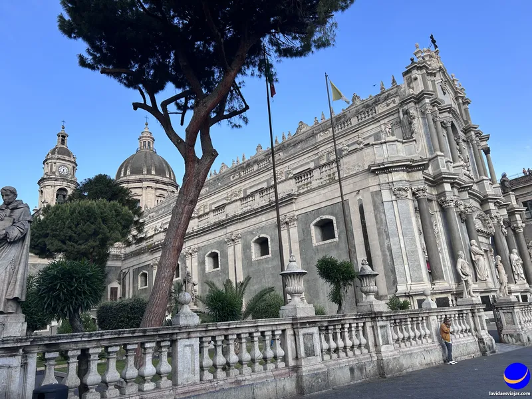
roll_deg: +4.7
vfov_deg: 53.1
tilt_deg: +17.6
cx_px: 266
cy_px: 200
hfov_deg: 67.3
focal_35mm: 26
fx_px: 400
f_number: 1.5
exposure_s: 1/1224
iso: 50
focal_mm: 5.7
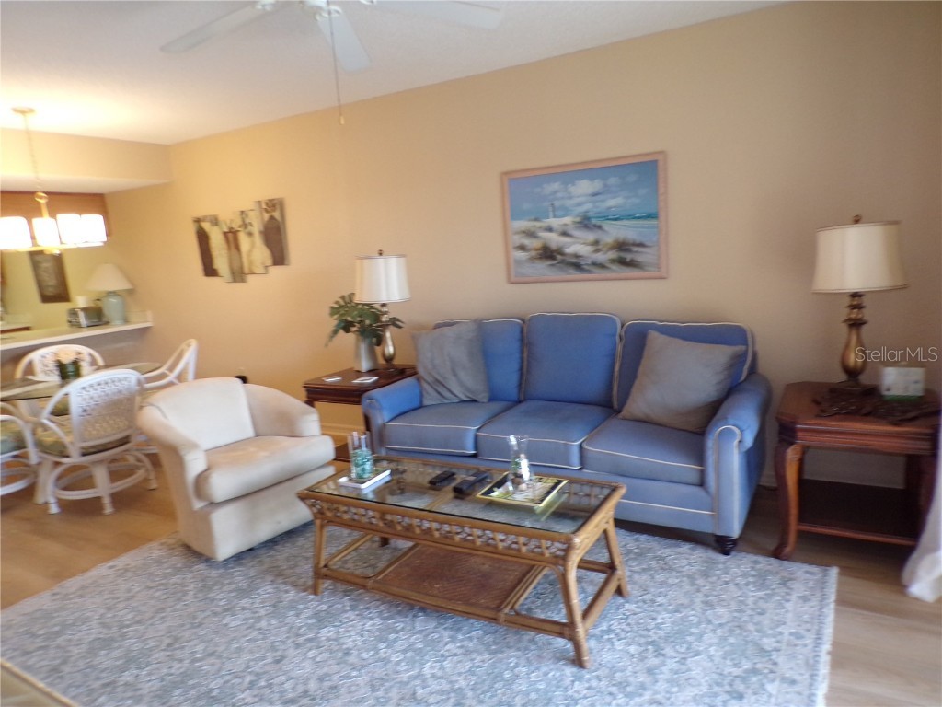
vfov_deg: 56.8
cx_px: 471
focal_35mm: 24
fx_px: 653
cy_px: 354
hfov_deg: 71.6
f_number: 3
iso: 200
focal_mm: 4.3
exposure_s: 1/34
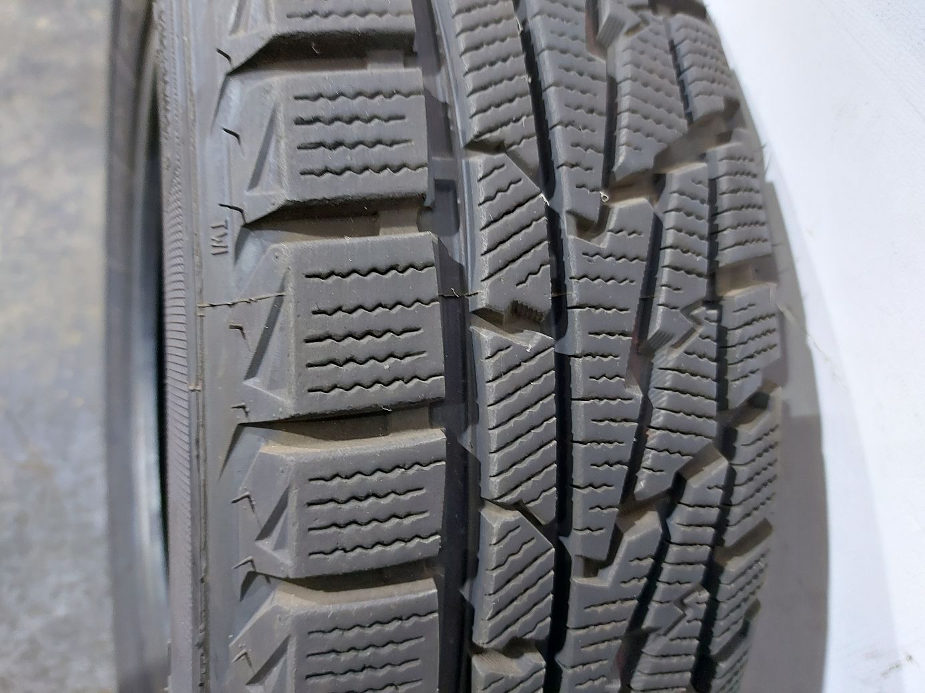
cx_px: 462
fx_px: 641
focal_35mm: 24
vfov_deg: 56.8
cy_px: 346
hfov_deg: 71.6
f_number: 1.8
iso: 400
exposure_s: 1/25
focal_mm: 5.23
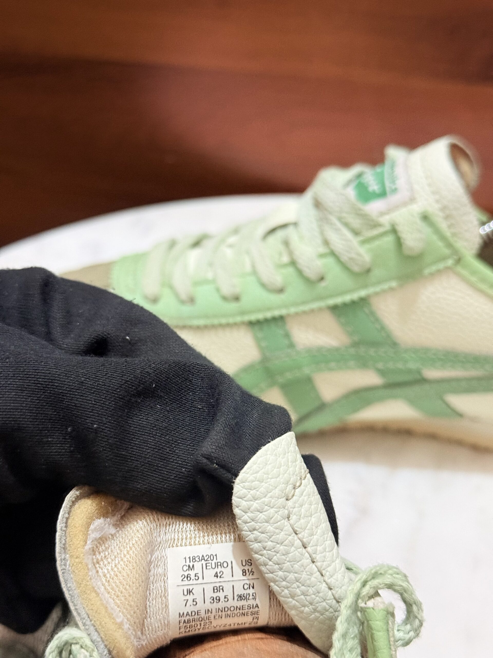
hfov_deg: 30.3
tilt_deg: -33.6
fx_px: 911
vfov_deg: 39.7
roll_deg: +0.3
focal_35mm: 48
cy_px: 329
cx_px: 246
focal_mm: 6.76
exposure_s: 1/33
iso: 320
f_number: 1.78
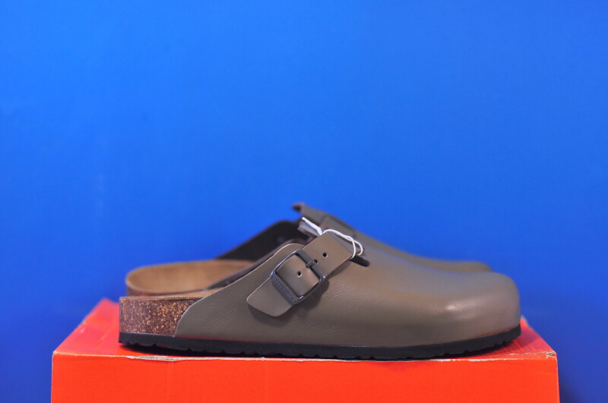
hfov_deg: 27.0
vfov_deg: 18.1
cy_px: 202
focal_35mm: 75
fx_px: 1265
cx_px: 304
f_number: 2.2
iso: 250
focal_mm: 50
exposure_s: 1/320
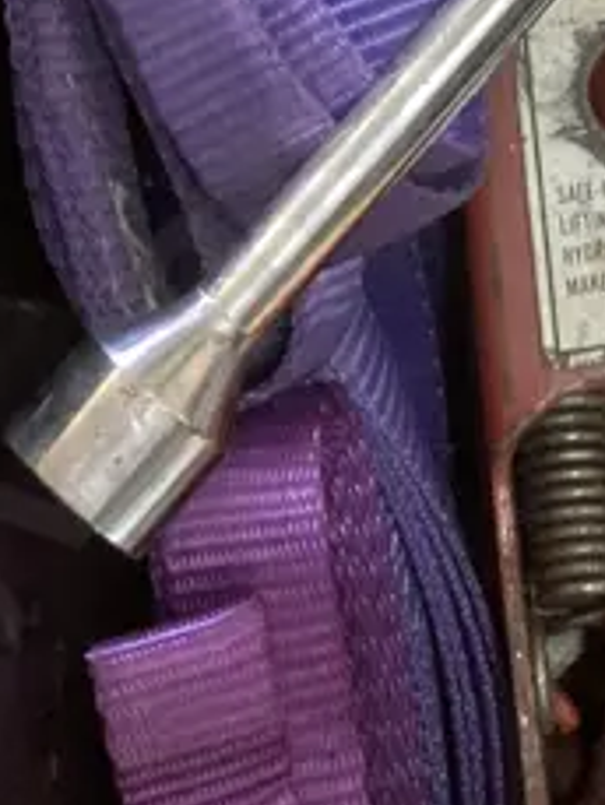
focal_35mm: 125
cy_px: -573
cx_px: 841
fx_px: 2910
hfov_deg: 11.5
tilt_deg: -67.2
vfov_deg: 14.2
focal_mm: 3.99
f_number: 1.8
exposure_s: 1/33
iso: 250
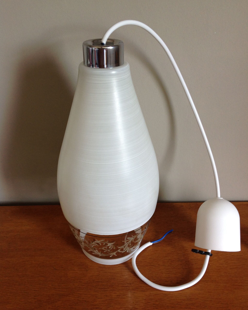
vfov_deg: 49.1
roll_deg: +2.9
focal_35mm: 37
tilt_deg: -29.2
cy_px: 149
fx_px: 339
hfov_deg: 40.1
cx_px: 124
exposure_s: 1/24
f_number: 2.4
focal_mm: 4.28
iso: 50
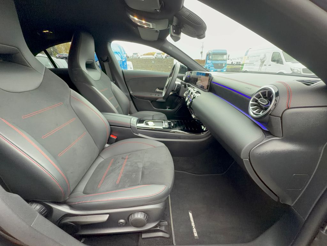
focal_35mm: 14
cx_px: 164
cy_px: 123
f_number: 2.2
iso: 125
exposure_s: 1/48
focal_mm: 2.22
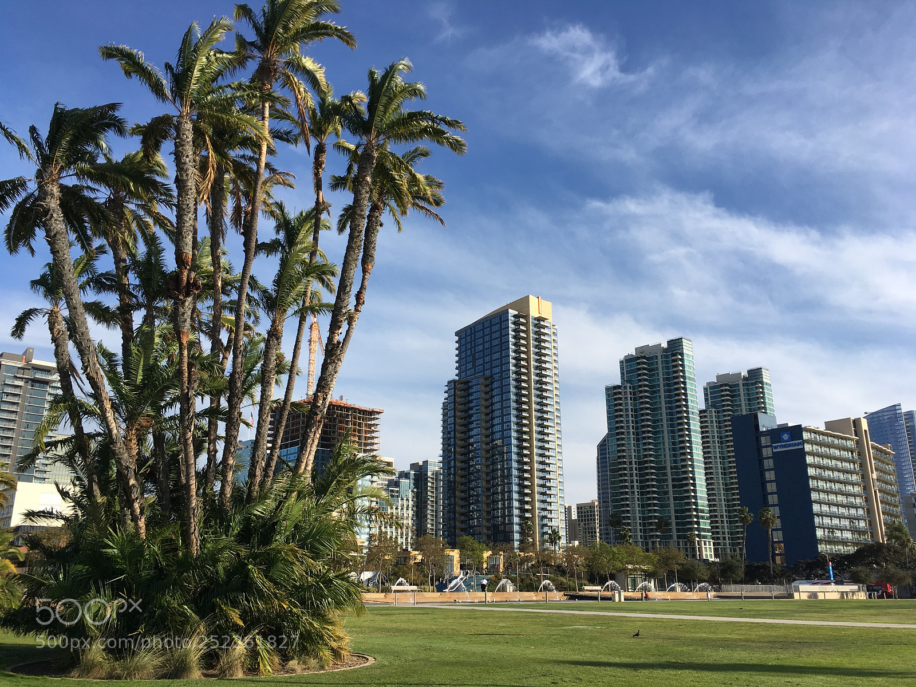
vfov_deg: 48.2
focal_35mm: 29
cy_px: 344
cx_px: 458
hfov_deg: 61.7
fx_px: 767
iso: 25
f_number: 2.2
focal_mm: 4.15
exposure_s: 1/1637
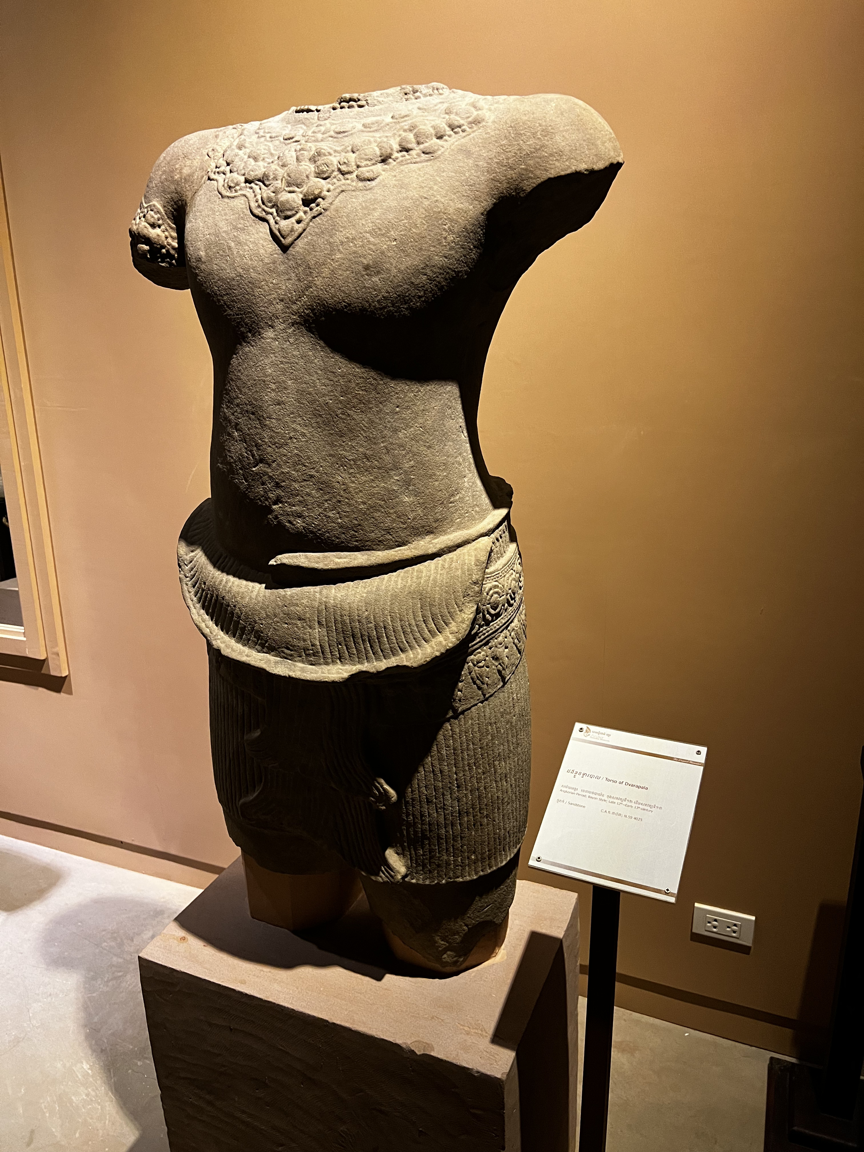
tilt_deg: -15.2
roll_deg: +1.7
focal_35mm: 26
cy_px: 576
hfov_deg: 53.1
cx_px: 432
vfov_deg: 67.3
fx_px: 865
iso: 400
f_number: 1.5
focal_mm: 5.7
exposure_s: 1/50
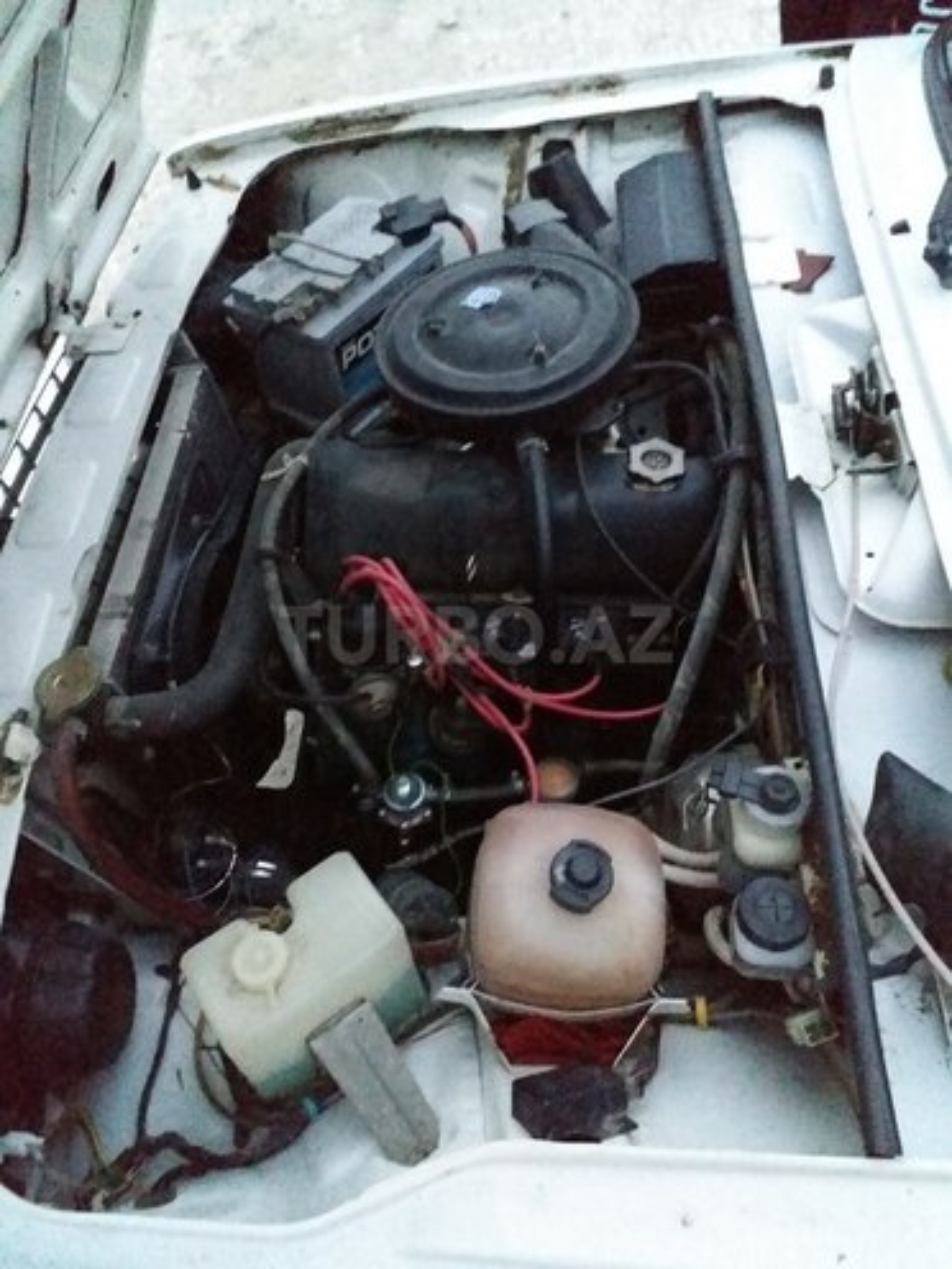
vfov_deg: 65.3
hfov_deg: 51.4
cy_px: 634
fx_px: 990
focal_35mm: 27
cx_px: 476
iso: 2000
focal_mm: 3.6
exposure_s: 1/17
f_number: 1.9
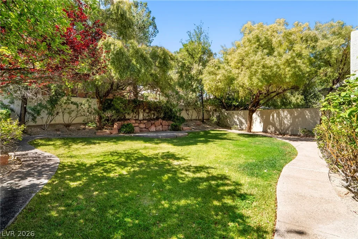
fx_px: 159
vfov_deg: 73.8
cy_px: 120
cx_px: 179
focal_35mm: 16
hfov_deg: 96.7
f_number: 9
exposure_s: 1/40
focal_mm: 16
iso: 800
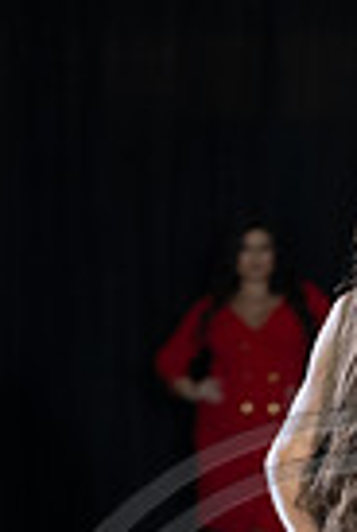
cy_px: 796
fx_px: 5431
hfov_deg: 3.8
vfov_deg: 5.6
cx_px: 384
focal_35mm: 367
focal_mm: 112
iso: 1250
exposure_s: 1/160
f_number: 5
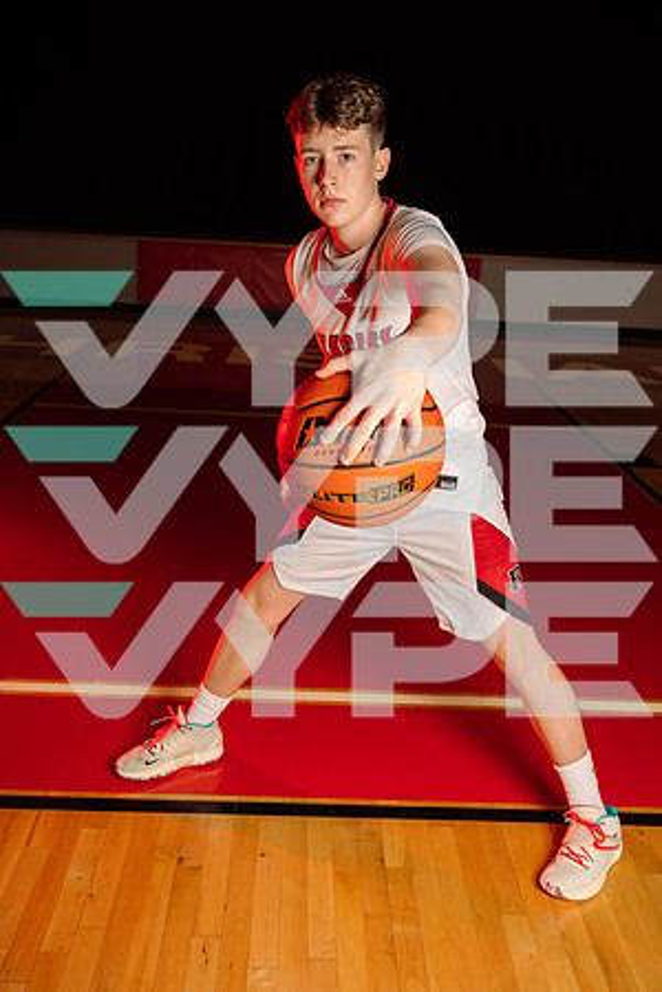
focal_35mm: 36
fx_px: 993
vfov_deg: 53.1
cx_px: 331
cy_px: 496
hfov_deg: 36.9
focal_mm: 36
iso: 200
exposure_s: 1/250
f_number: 5
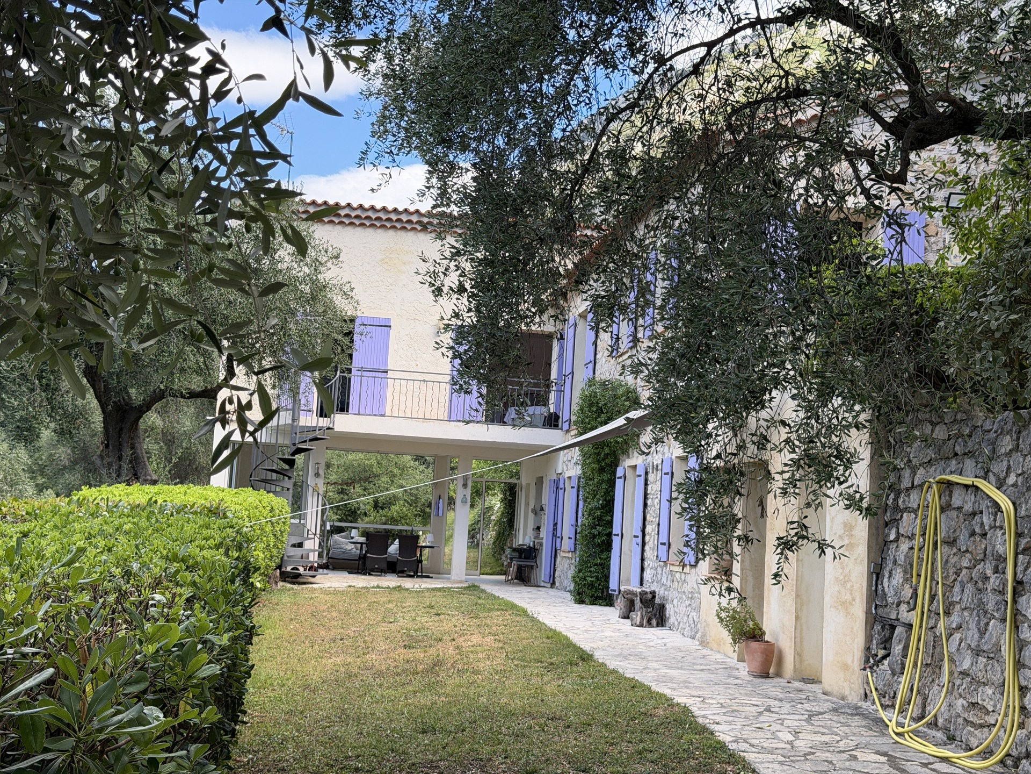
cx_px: 516
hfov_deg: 39.7
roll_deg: -3.4
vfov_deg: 30.3
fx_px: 1430
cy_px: 387
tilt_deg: +4.8
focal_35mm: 48
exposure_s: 1/1167
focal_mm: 6.76
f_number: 1.78
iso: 100
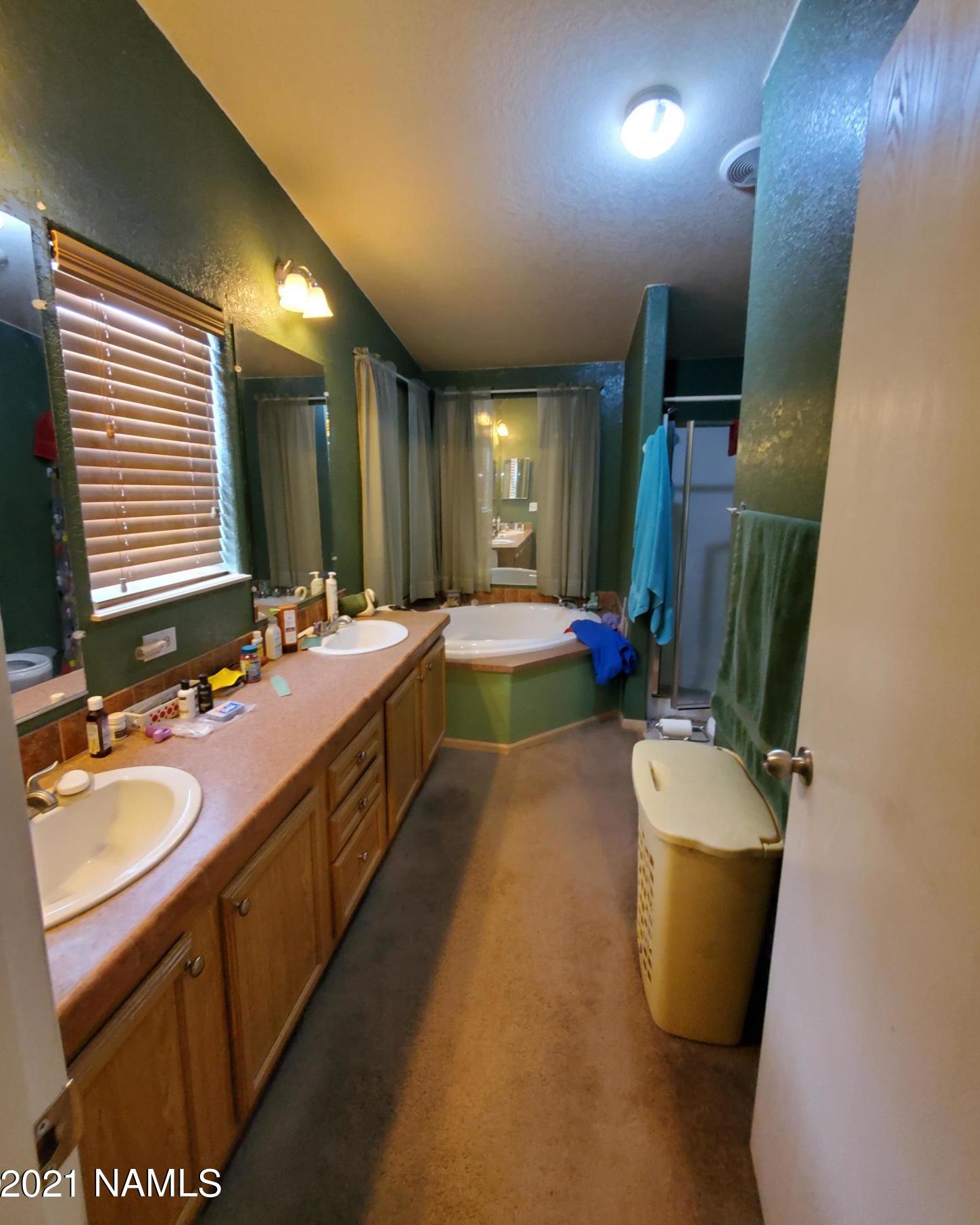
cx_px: 475
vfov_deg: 100.5
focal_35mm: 14
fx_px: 508
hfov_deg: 87.9
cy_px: 568
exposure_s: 1/29
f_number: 2.2
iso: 800
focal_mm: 1.8
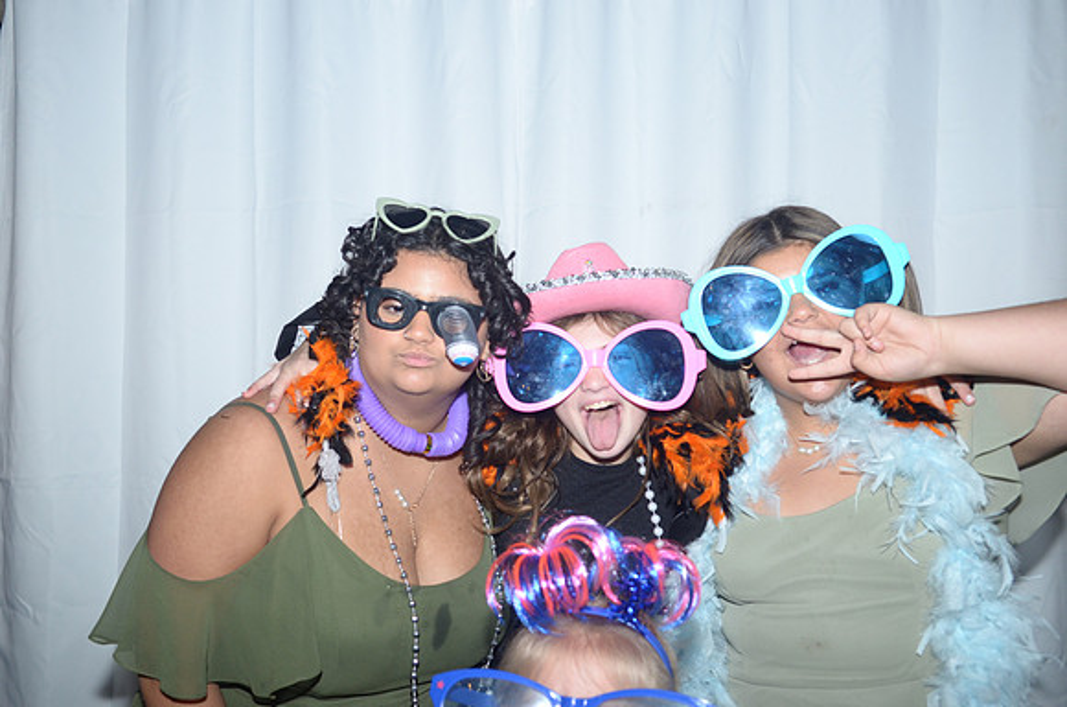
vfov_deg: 36.7
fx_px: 1065
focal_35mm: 36
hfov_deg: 53.2
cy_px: 354
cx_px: 534
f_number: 4
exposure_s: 1/200
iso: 800
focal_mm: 24
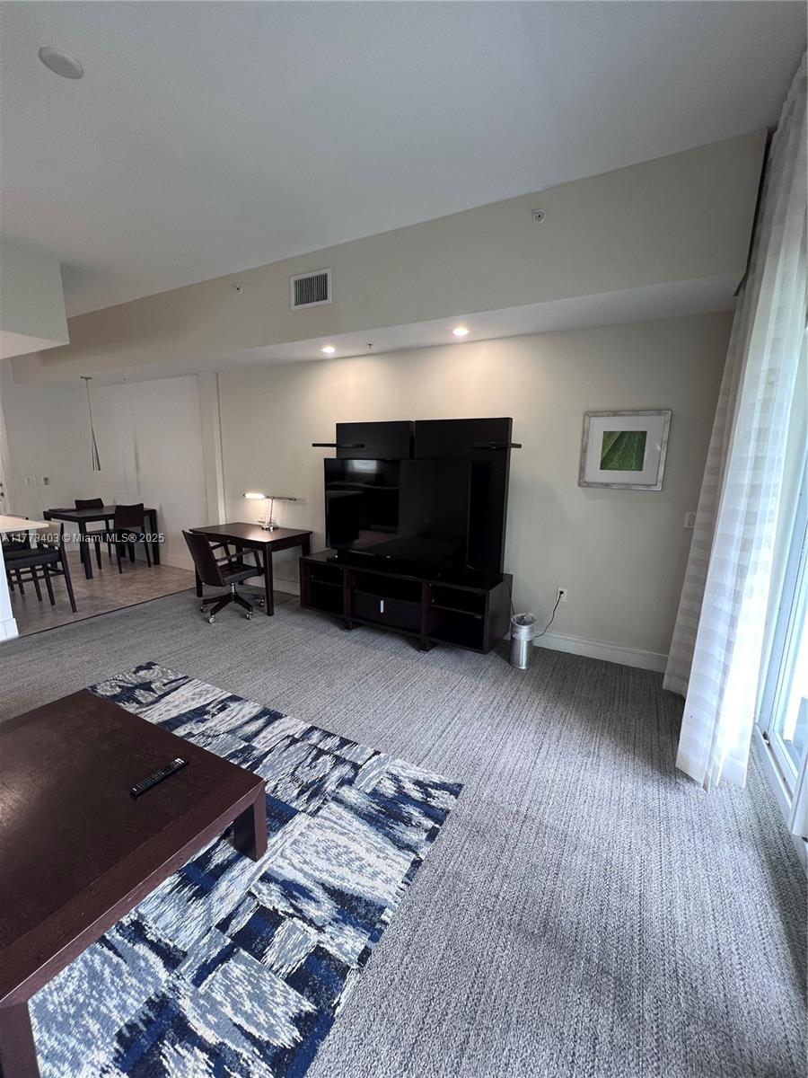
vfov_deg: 106.2
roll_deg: +0.0
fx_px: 405
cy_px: 539
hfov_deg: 89.9
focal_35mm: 13
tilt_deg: -10.5
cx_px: 404
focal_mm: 1.57
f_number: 1.8
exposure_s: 1/60
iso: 160
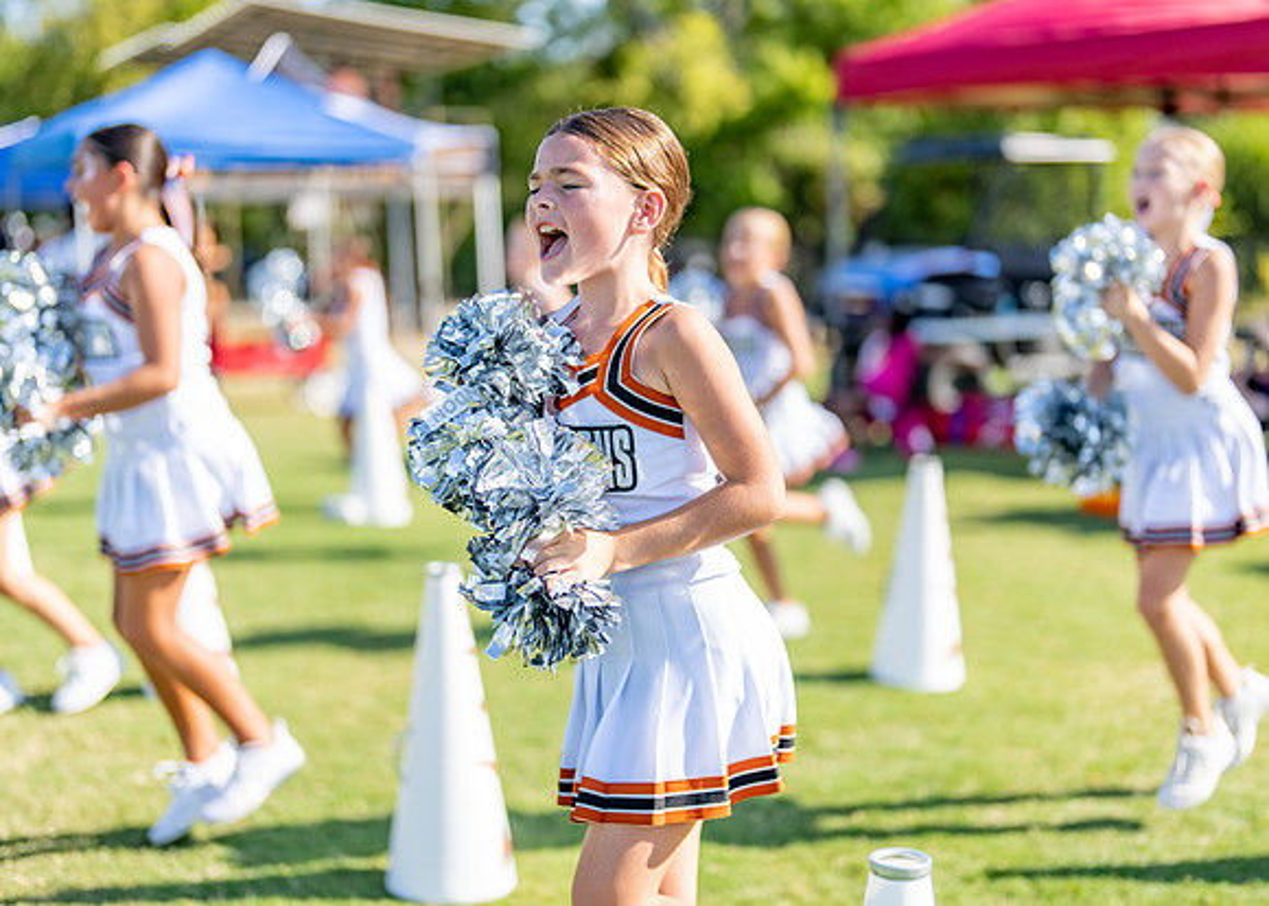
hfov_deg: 35.8
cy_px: 453
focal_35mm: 55
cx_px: 634
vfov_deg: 25.9
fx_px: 1966
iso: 100
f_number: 1.2
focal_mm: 50
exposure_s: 1/4000
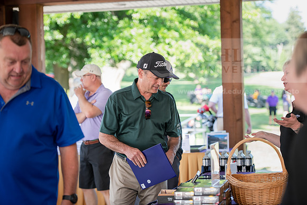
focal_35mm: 92
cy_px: 102
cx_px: 154
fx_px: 785
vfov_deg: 14.9
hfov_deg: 22.1
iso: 320
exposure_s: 1/250
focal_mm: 92
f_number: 3.2
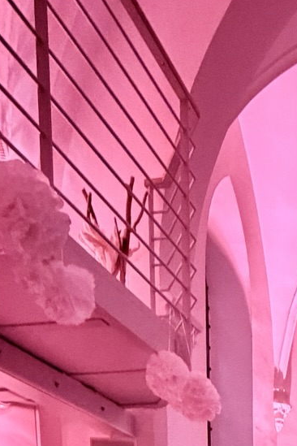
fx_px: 656
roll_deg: -1.2
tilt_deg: -9.8
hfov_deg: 23.7
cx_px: 340
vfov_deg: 24.4
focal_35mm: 53
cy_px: 736
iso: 1250
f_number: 2.2
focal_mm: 2.22
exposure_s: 1/47
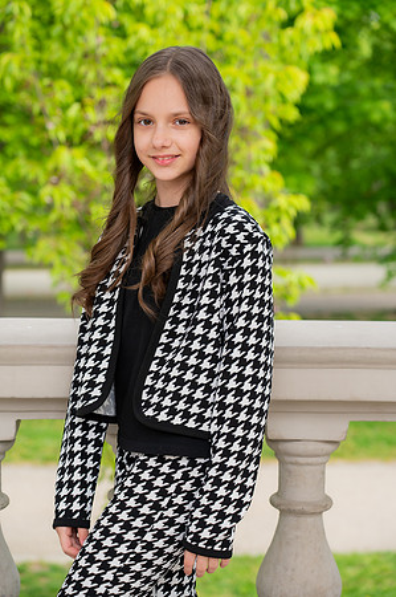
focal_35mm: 75
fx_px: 1240
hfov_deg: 18.1
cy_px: 298
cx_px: 198
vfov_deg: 27.0
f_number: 4.5
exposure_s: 1/400
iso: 400
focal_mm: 75
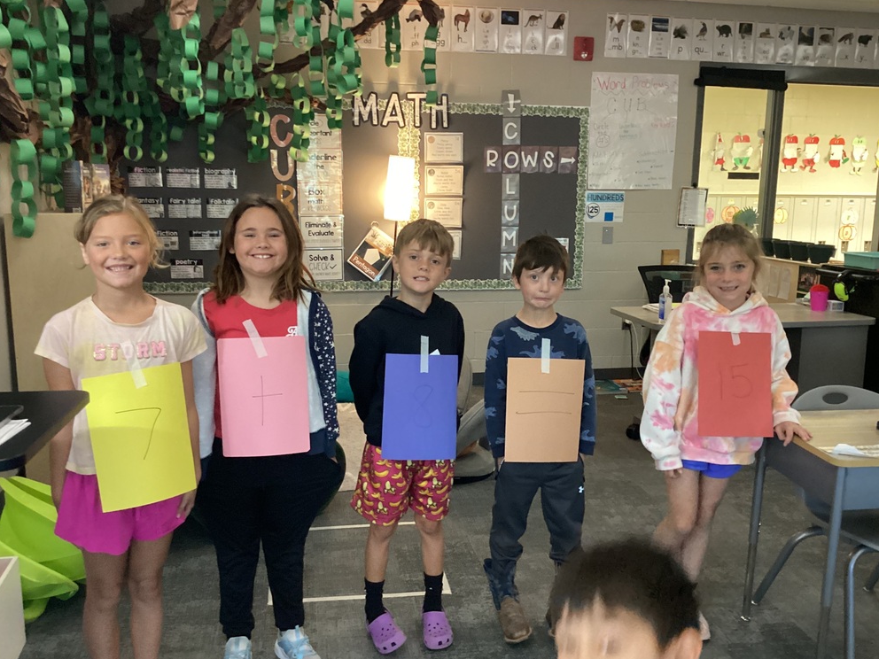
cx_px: 444
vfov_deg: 44.2
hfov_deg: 56.8
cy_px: 332
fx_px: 813
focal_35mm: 32
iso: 400
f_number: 2.4
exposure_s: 1/30
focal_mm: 3.3
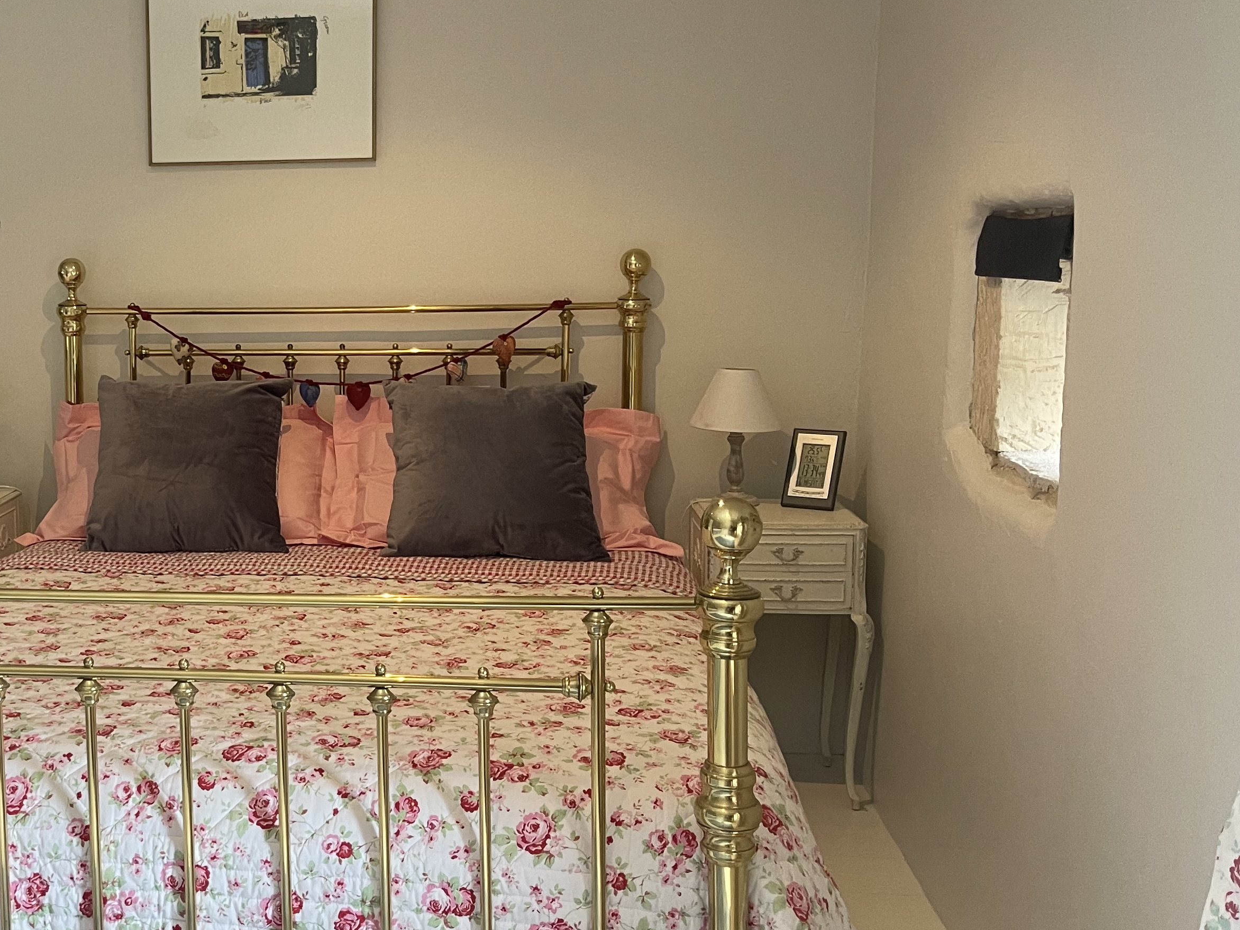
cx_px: 190
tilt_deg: -8.9
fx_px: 1540
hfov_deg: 41.3
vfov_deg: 33.6
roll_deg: +0.7
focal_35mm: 43
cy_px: 453
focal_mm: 5.1
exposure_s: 1/93
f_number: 1.6
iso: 125
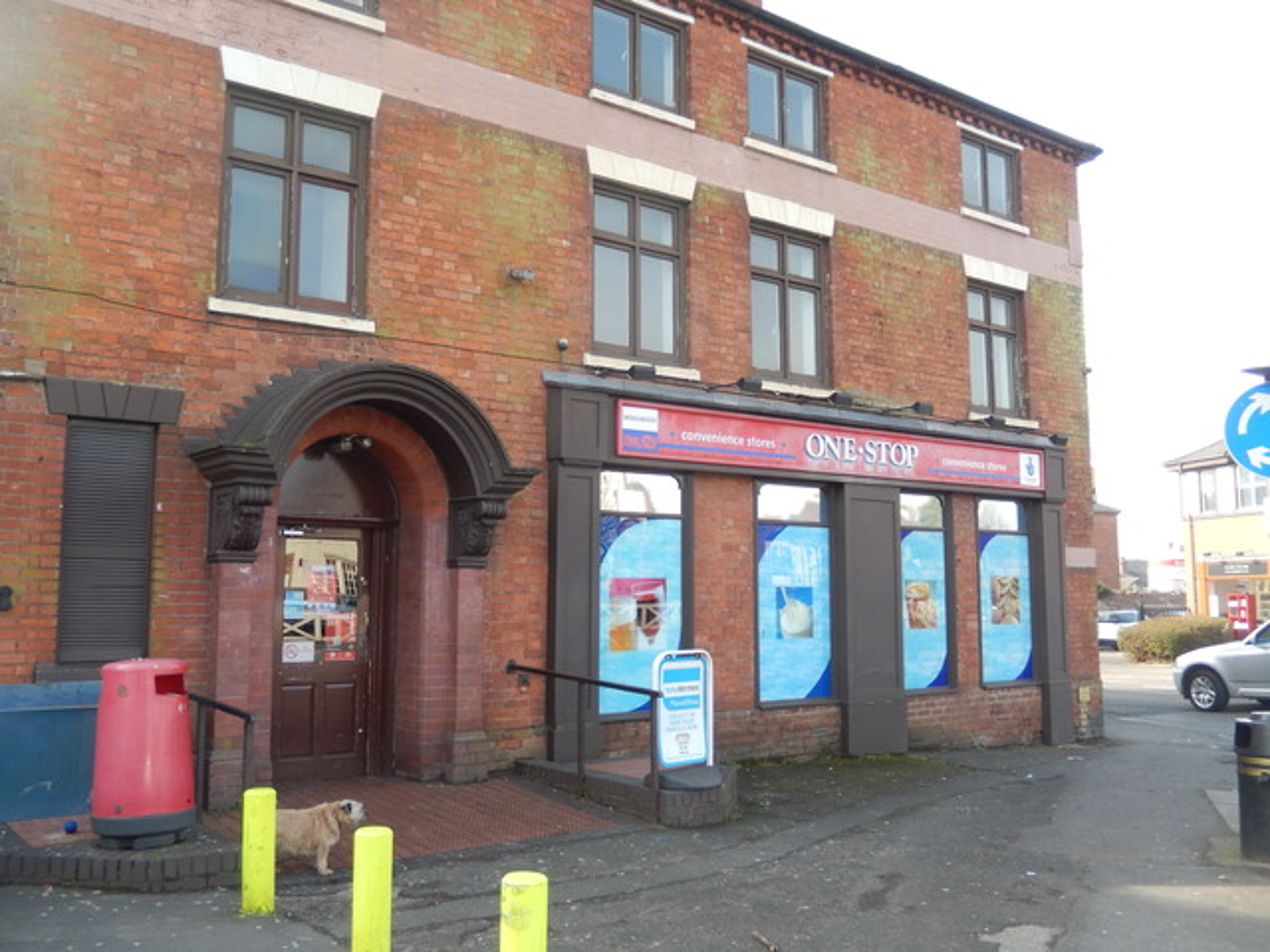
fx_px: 1174
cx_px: 635
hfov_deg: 56.8
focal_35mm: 32
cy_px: 476
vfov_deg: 44.2
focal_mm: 5.7
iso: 125
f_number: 3.8
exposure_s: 1/200
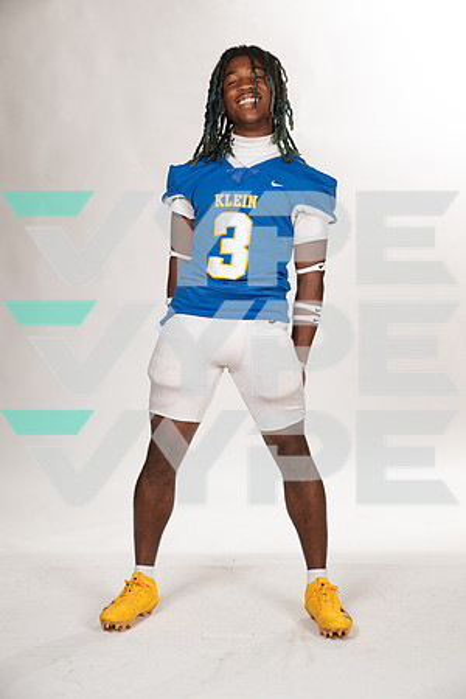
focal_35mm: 65
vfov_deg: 31.0
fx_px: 1262
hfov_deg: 20.9
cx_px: 233
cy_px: 350
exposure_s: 1/320
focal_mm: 65
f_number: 7.1
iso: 800
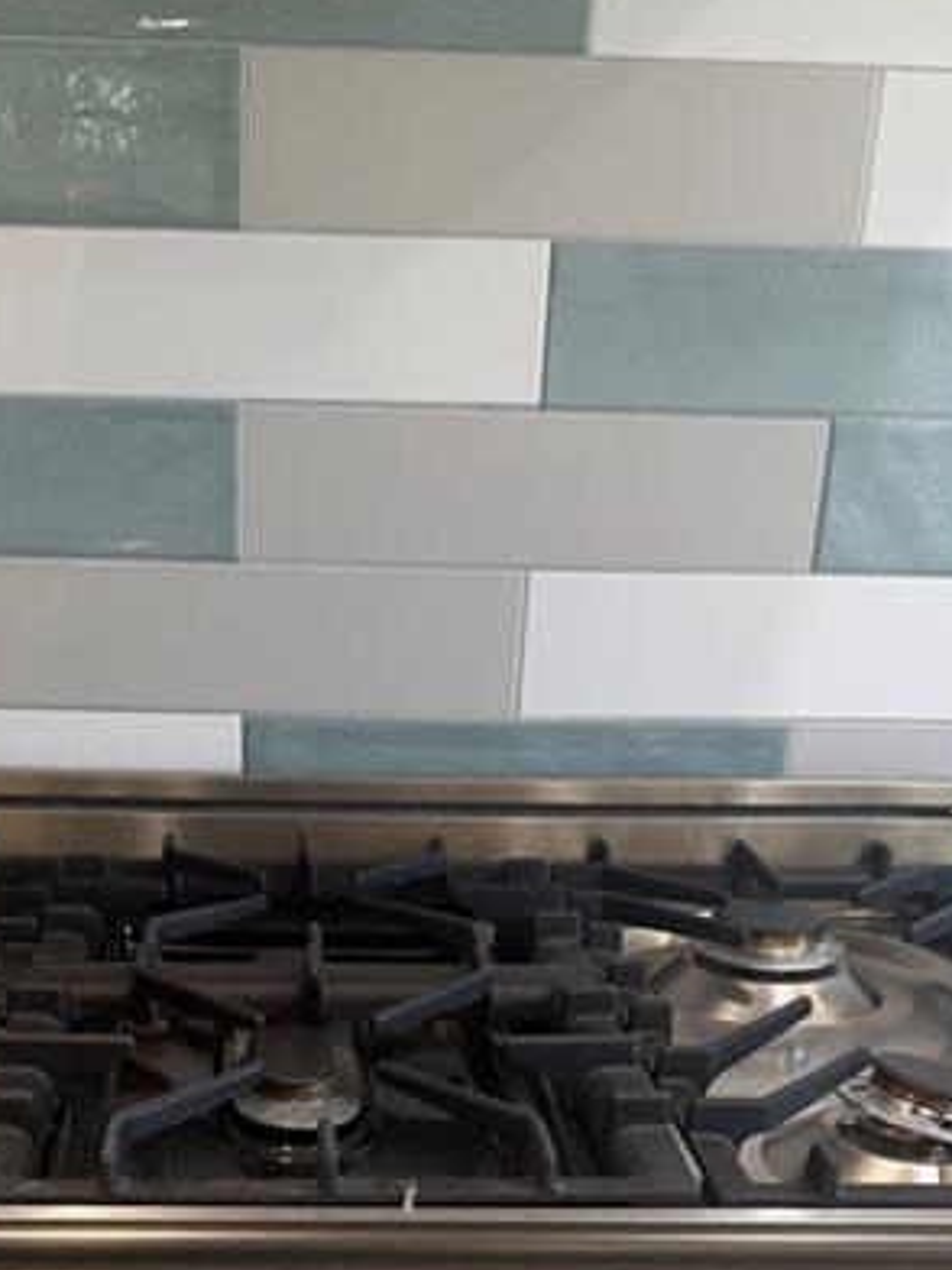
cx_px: 317
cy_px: 1202
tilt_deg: -24.9
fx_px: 1723
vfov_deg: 37.1
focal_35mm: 47
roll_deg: -2.4
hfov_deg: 30.6
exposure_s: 1/60
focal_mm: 6.76
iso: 160
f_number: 1.78
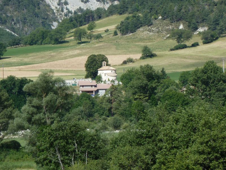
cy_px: 85
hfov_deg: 5.0
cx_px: 113
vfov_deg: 3.7
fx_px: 2605
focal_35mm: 399
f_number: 4.9
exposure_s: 1/320
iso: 80
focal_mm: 49.2
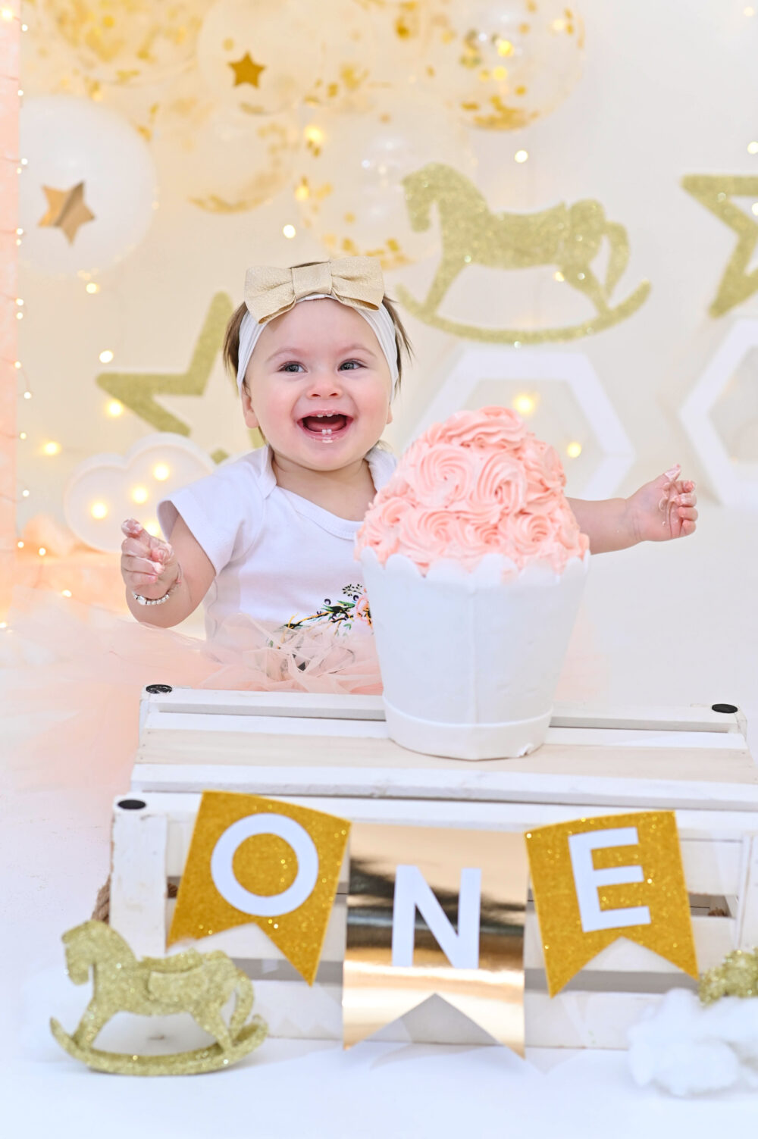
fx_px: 2688
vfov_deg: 23.9
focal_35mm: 85
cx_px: 379
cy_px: 570
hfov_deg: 16.1
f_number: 4
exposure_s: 1/200
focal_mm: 85
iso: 1000
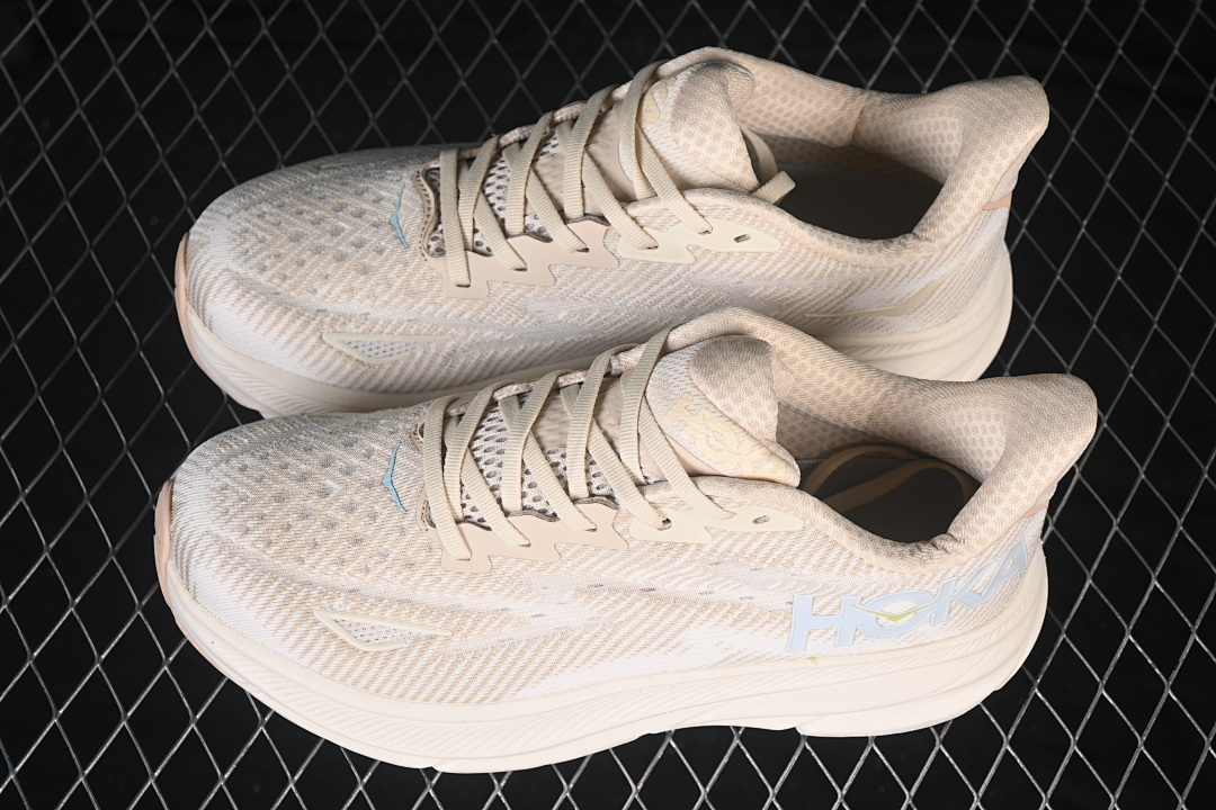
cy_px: 405
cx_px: 608
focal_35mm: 75
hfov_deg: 27.0
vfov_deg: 18.2
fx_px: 2533
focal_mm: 50
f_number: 7.1
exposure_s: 1/80
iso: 160
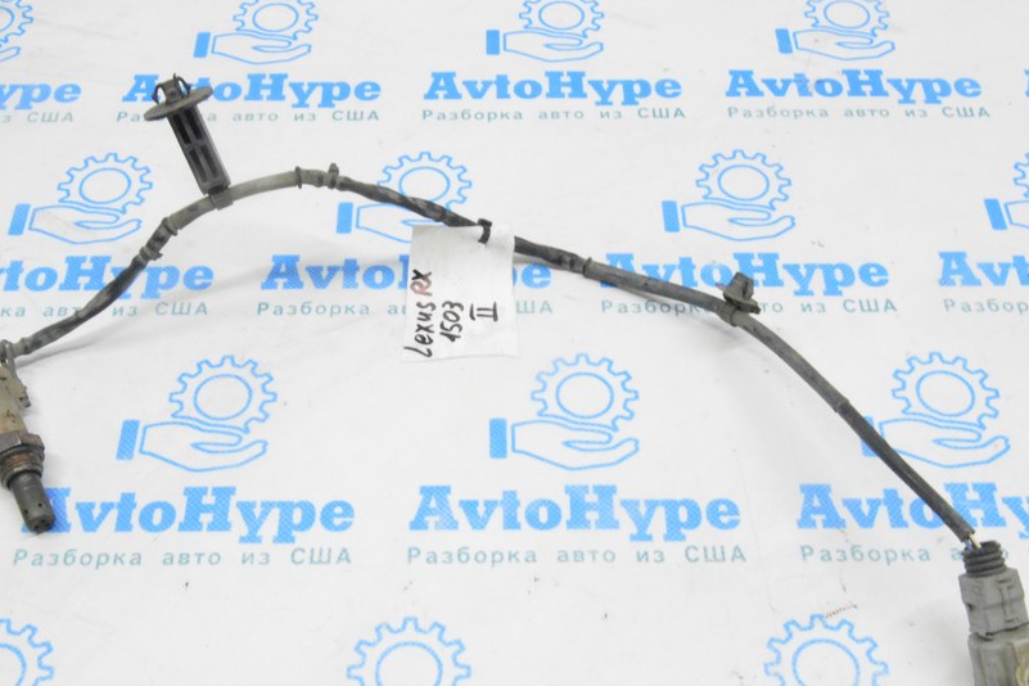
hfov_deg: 42.7
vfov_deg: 29.2
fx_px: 1315
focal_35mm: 46
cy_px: 403
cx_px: 487
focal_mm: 24
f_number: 20
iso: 6400
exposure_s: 1/15
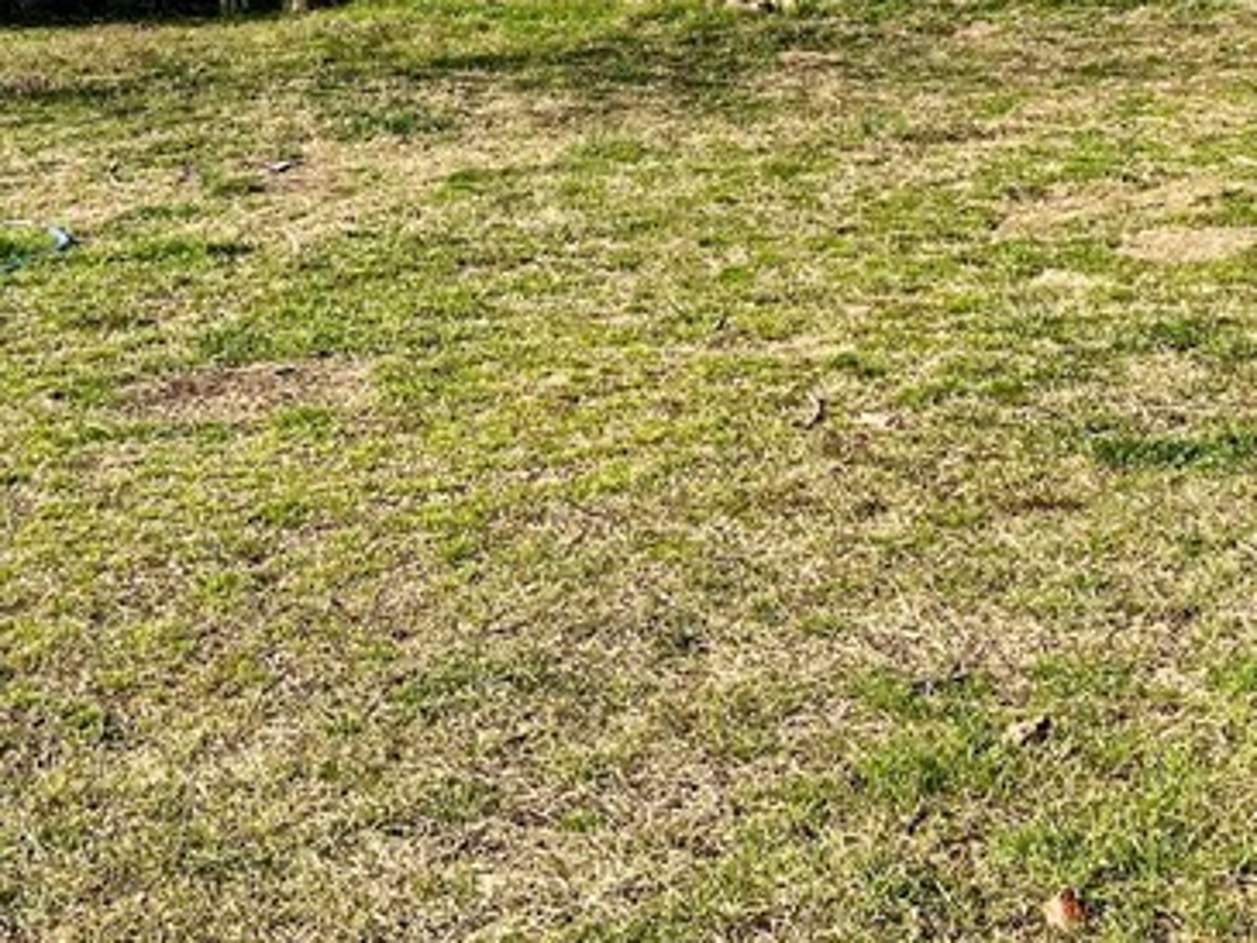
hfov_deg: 26.7
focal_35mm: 73
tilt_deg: -1.2
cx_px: 634
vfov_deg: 19.5
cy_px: -21
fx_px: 2652
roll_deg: -0.8
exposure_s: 1/2994
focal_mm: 5.7
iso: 50
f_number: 1.5
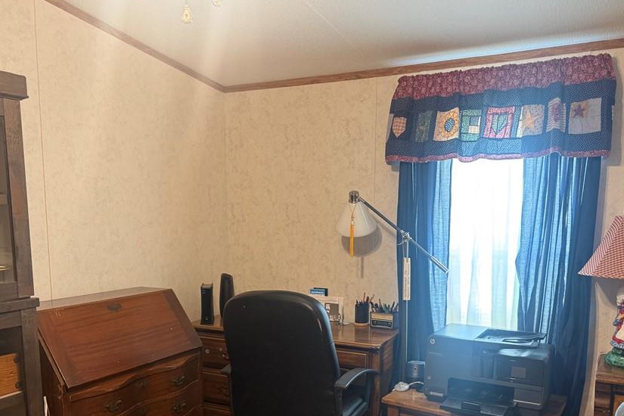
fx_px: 537
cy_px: 284
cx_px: 326
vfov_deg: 41.7
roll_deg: -0.8
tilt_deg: -6.5
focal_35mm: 31
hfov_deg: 60.3
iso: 250
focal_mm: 6.76
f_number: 1.78
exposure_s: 1/60
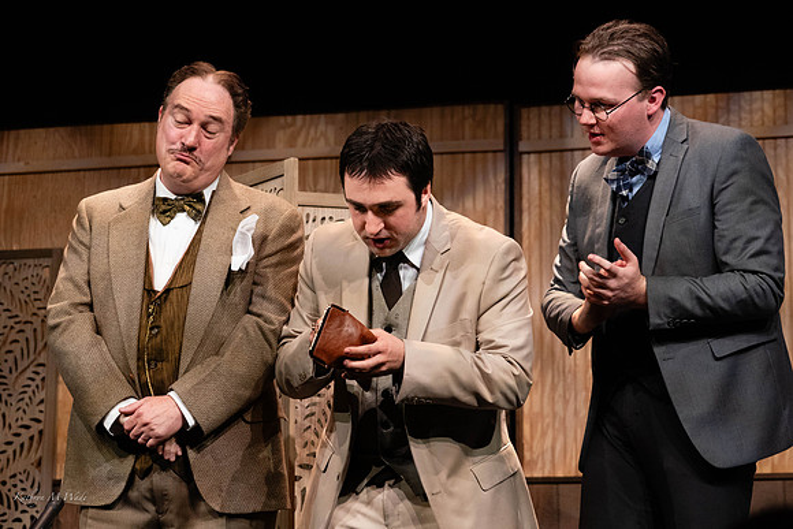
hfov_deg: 21.4
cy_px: 244
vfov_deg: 14.4
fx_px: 2098
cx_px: 349
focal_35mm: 95
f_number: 5.6
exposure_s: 1/320
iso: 4000
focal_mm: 85
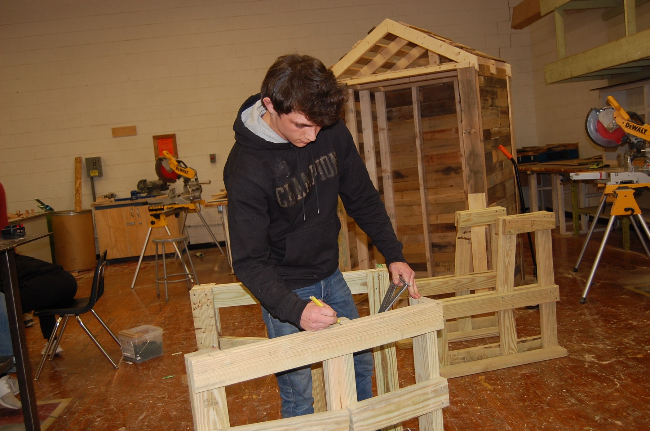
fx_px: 622
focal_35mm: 34
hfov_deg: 55.2
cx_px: 325
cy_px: 216
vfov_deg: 38.2
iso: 400
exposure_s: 1/60
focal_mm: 23
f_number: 3.8
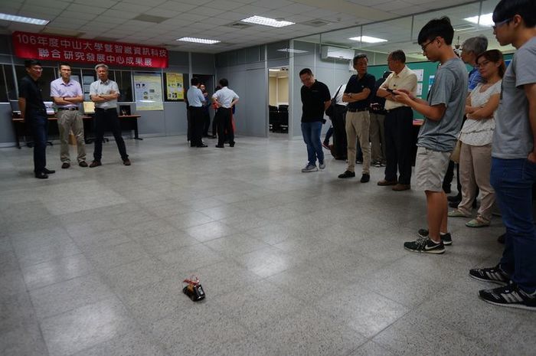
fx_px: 357
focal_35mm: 24
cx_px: 268
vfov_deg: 53.0
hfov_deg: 73.8
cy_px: 178
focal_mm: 16
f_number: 4
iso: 320
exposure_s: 1/60
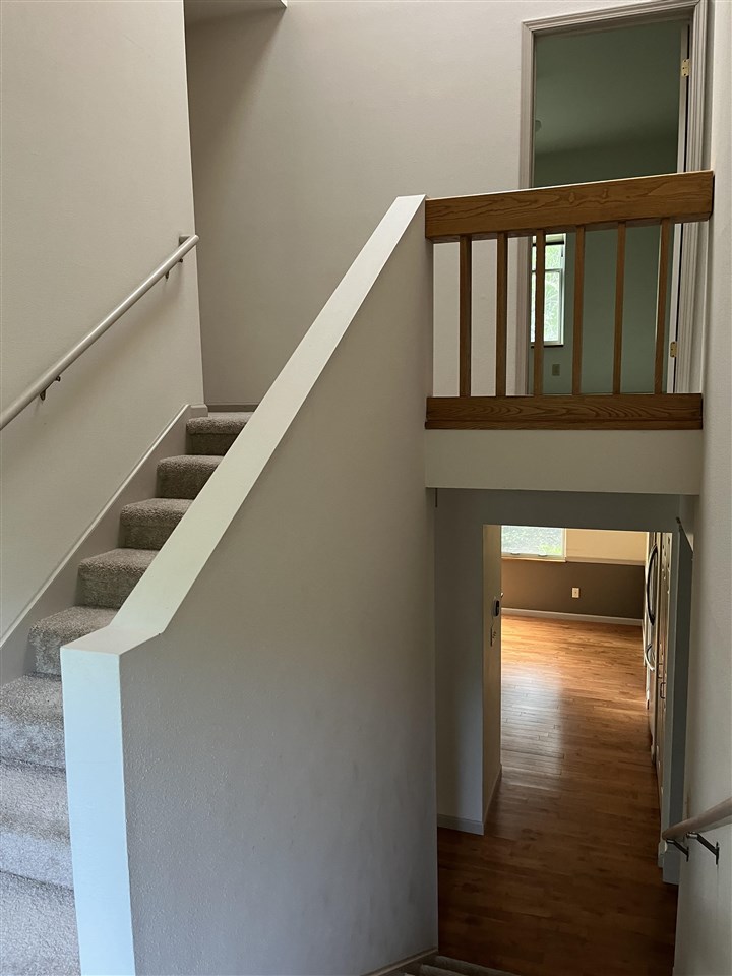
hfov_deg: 53.1
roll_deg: +0.6
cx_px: 366
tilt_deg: -7.3
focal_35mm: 26
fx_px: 733
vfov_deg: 67.3
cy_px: 488
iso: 250
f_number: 1.6
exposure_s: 1/60
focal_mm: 5.1
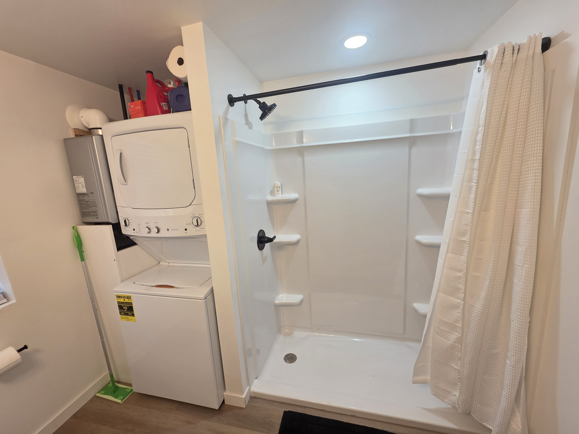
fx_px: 217
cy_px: 217
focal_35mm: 13
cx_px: 290
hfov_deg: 106.2
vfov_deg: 89.9
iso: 160
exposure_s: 1/120
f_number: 1.9
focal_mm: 2.2
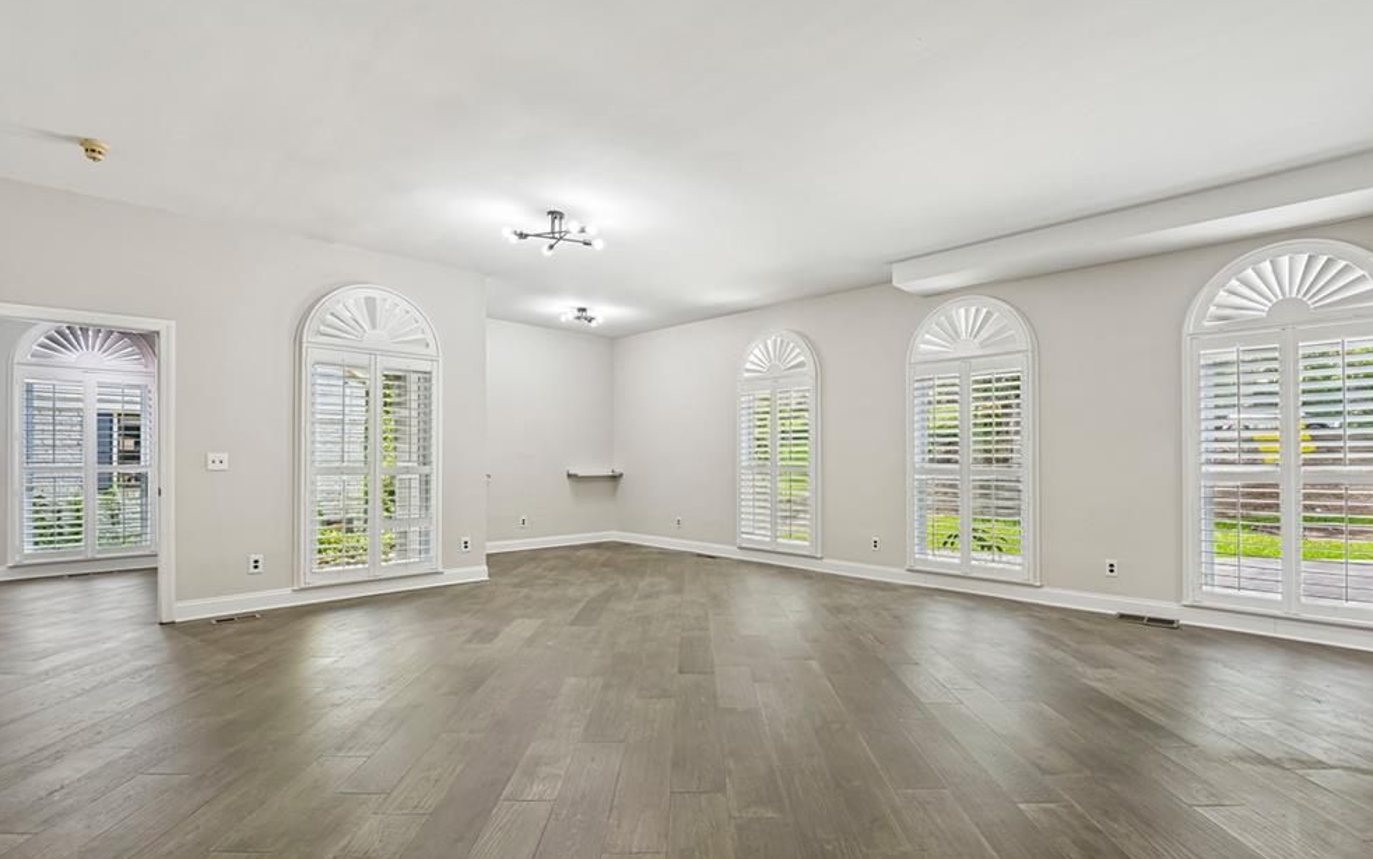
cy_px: 459
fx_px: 636
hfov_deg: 94.4
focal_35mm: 17
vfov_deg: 67.9
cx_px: 692
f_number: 8
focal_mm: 16
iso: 220
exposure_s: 1/15
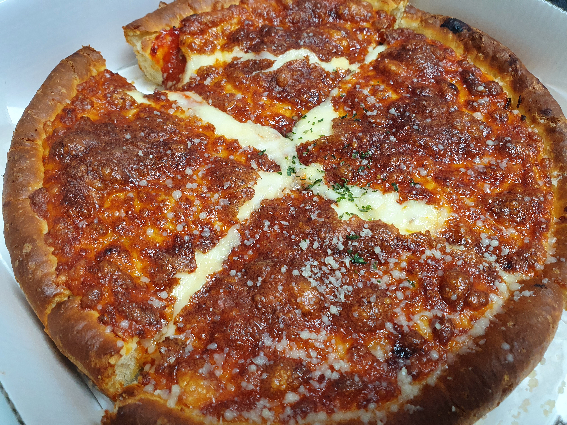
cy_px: 212
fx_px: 426
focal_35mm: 26
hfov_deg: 67.3
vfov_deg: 53.1
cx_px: 284
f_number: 2.4
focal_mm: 4.32
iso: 200
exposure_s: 1/40
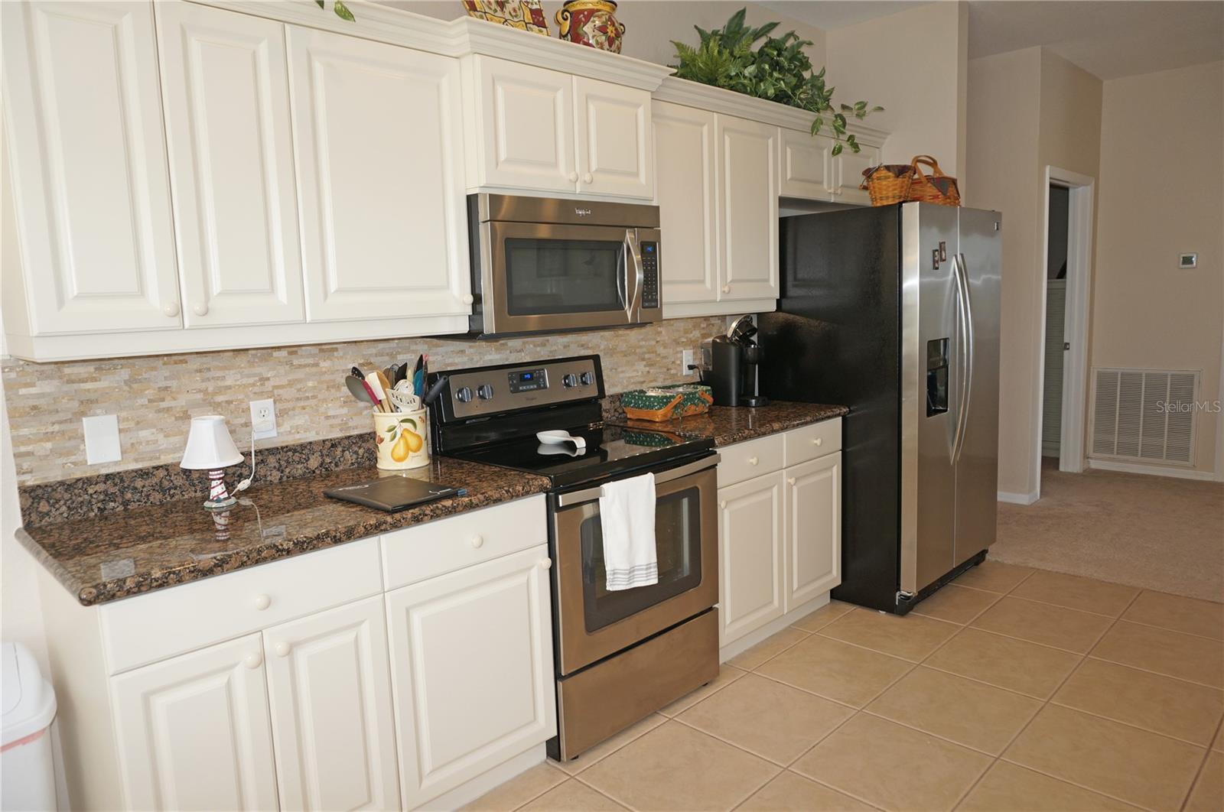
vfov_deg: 53.0
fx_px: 815
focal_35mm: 24
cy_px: 406
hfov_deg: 73.8
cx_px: 612
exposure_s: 1/60
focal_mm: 16
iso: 160
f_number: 4.5
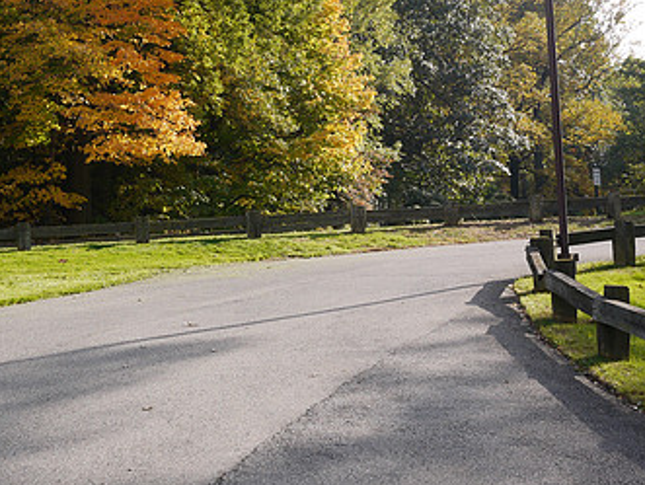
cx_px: 218
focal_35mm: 70
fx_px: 1306
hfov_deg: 27.6
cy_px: 122
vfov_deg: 20.9
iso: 100
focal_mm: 20
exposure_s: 1/125
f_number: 7.1
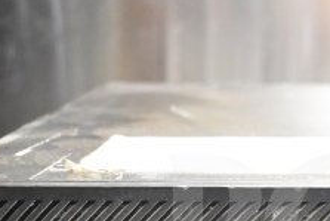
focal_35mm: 94
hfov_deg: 21.1
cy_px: 272
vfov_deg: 14.0
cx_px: 299
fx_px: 866
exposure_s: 1/40
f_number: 3.8
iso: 7200
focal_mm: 23
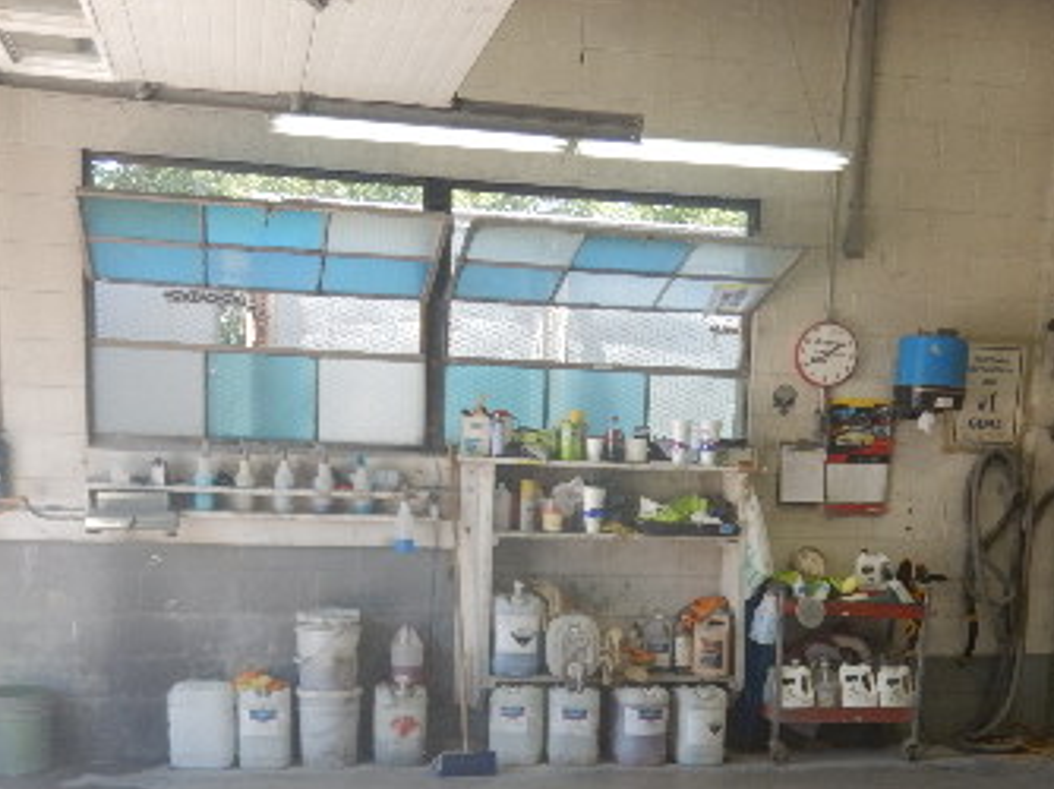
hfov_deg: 41.2
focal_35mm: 46
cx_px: 571
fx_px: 1400
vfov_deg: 30.2
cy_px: 697
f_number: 2.8
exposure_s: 1/125
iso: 125
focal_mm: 4.3
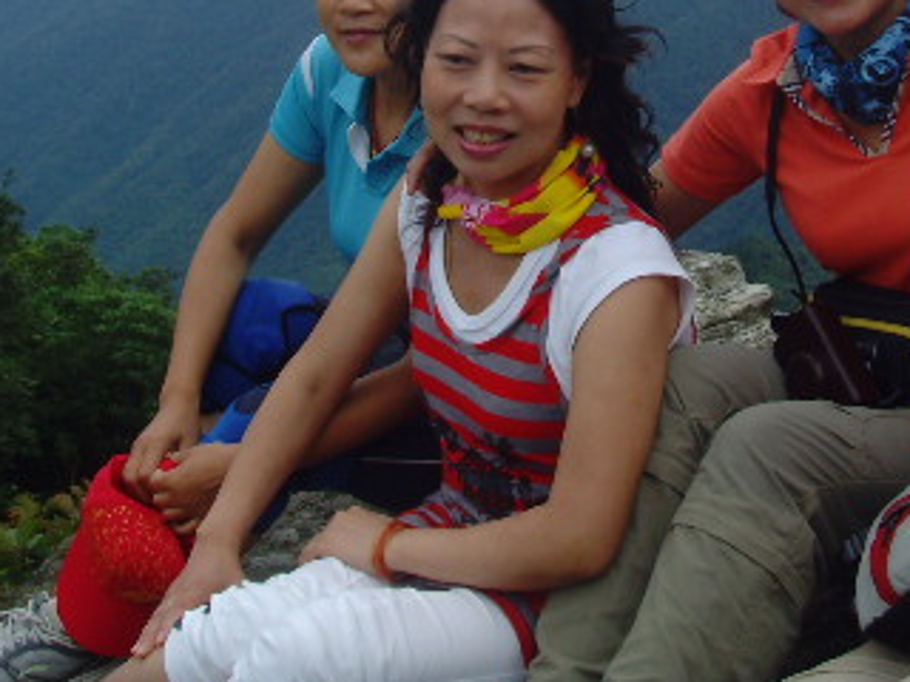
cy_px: 40
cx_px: 532
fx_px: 2050
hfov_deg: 25.0
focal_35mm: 78
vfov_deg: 18.5
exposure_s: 1/180
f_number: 6.3
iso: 80
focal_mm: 6.6
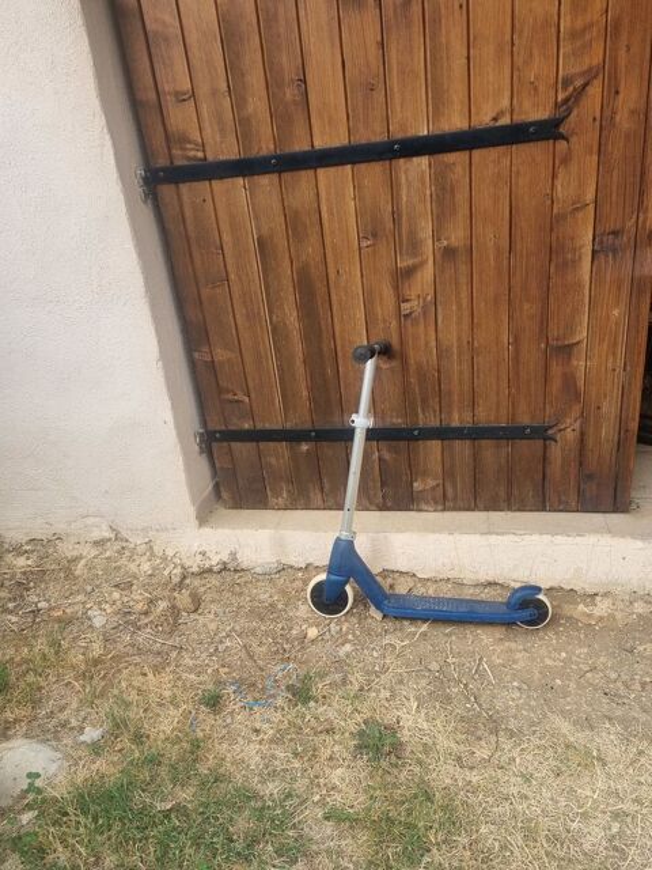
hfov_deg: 53.1
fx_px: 653
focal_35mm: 26
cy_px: 435
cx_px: 326
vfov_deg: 67.3
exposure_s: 1/265
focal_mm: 5.4
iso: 50
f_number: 1.8
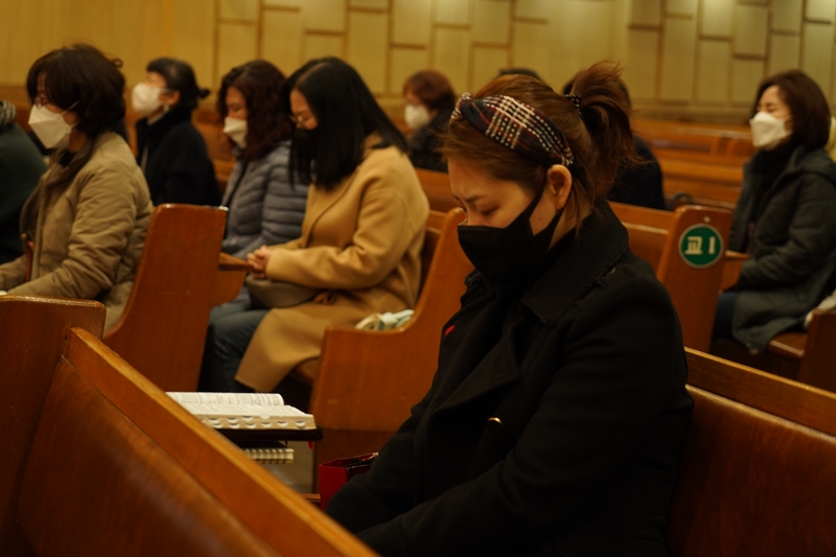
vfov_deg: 19.4
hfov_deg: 28.8
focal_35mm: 70
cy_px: 278
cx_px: 418
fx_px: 1625
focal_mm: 70
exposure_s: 1/80
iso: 640
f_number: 4
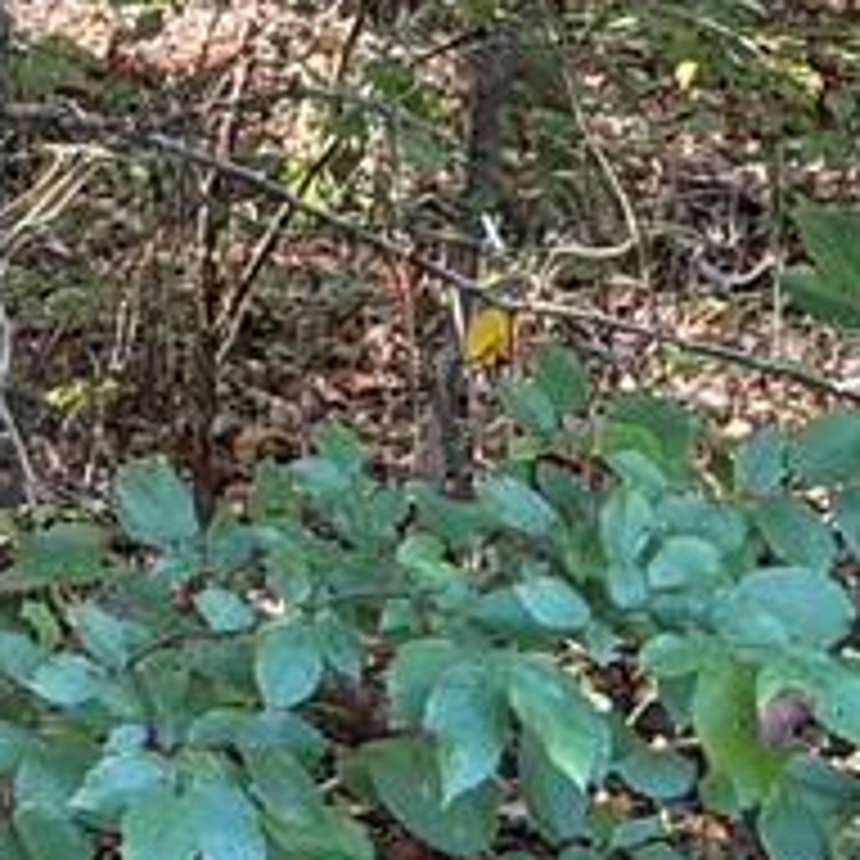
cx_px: -635
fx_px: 6380
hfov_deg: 7.5
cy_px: -14
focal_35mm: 227
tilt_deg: -8.9
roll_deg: +2.5
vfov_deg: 7.7
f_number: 1.78
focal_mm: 6.76
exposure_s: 1/60
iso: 250
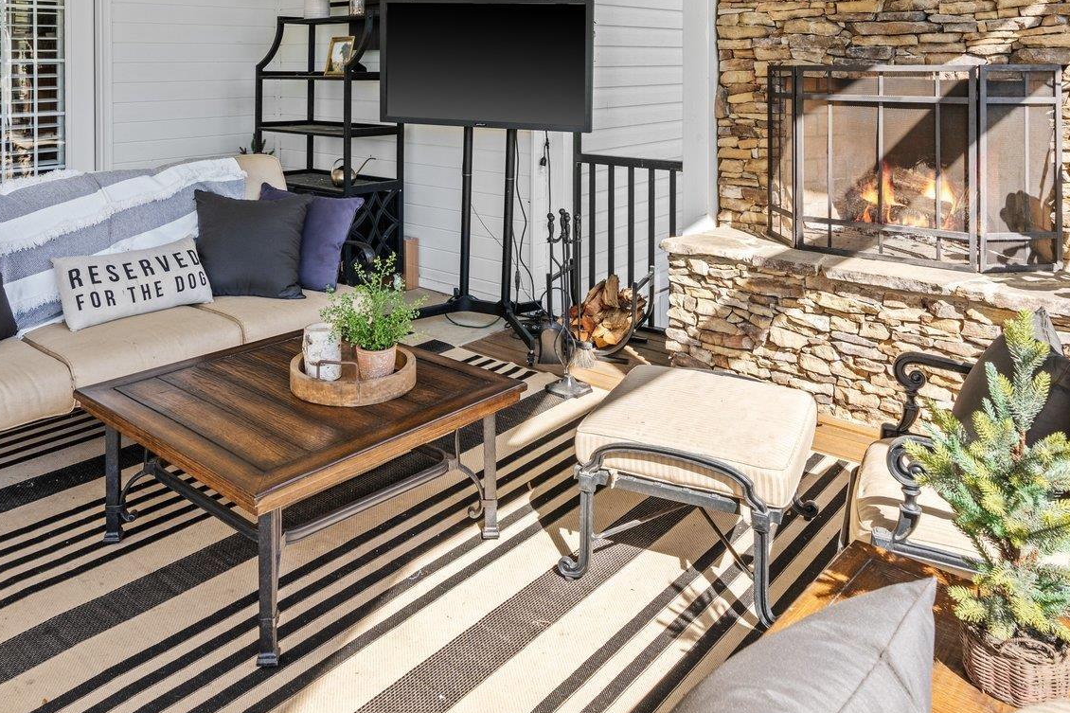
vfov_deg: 42.0
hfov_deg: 63.4
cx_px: 463
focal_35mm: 29
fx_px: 862
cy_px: 96
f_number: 8
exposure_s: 1/25
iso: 250
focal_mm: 16
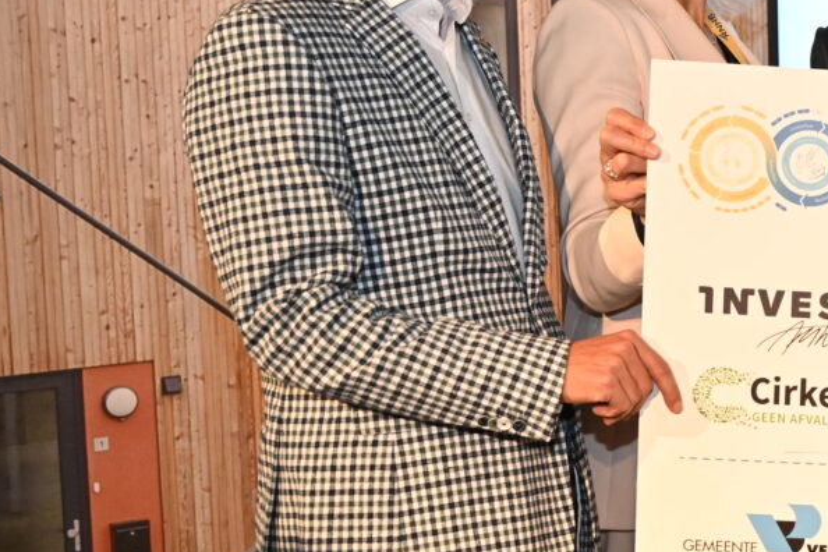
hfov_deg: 18.1
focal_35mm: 97
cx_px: 1333
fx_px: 2231
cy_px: 298
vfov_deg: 14.1
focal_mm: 30
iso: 800
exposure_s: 1/100
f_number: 3.5
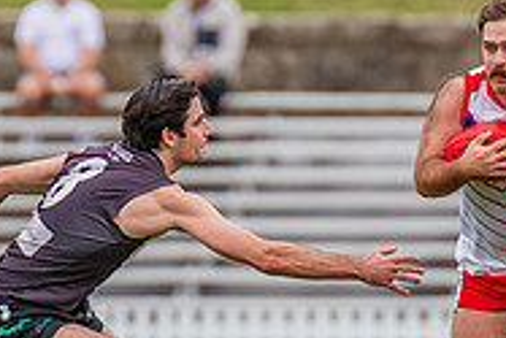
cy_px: 243
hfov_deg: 1.2
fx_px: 23940
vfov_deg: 0.8
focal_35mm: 1702
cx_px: 478
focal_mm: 420
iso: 800
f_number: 5
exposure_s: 1/1000
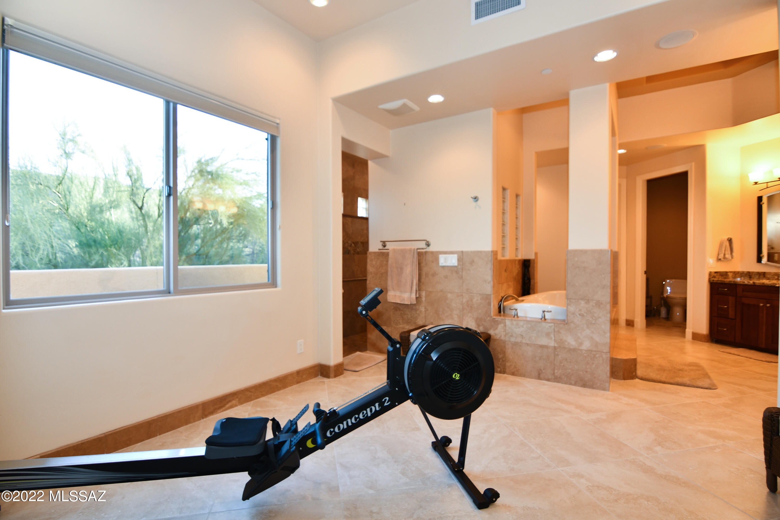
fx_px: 347
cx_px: 390
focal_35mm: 16
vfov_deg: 73.7
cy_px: 260
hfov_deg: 96.7
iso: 200
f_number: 4
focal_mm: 11
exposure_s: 1/60
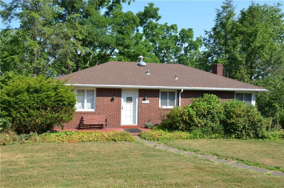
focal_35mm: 36
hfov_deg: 53.3
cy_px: 94
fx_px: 283
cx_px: 142
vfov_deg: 36.7
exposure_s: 1/250
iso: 160
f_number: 8
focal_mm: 24
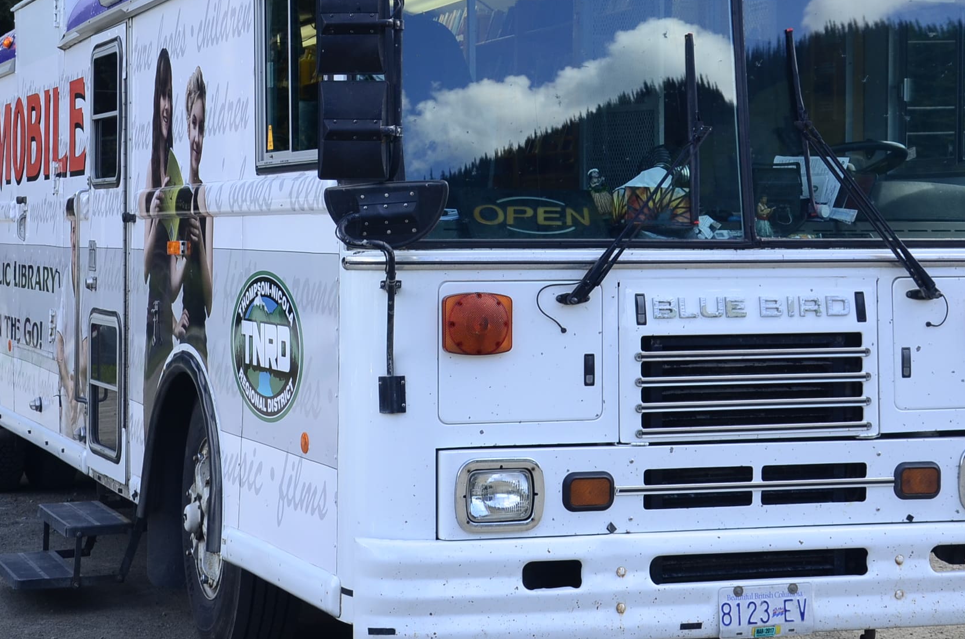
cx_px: 425
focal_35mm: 78
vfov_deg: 17.4
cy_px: 215
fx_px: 2079
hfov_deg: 26.1
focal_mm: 35
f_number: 8
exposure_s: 1/250
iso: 320
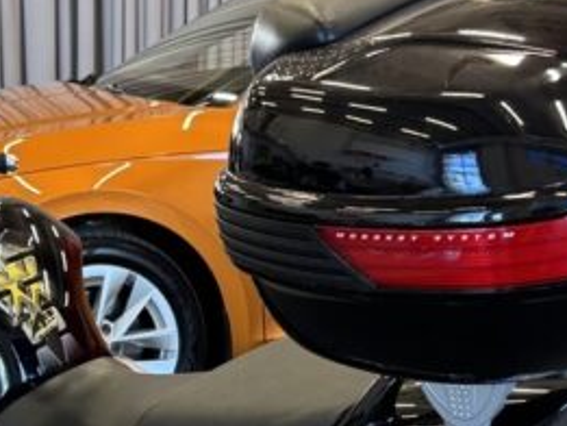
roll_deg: -0.6
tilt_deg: -15.5
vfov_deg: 14.3
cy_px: 428
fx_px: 1671
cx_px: 143
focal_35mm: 102
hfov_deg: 19.1
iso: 100
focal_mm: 5.96
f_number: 1.6
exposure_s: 1/100
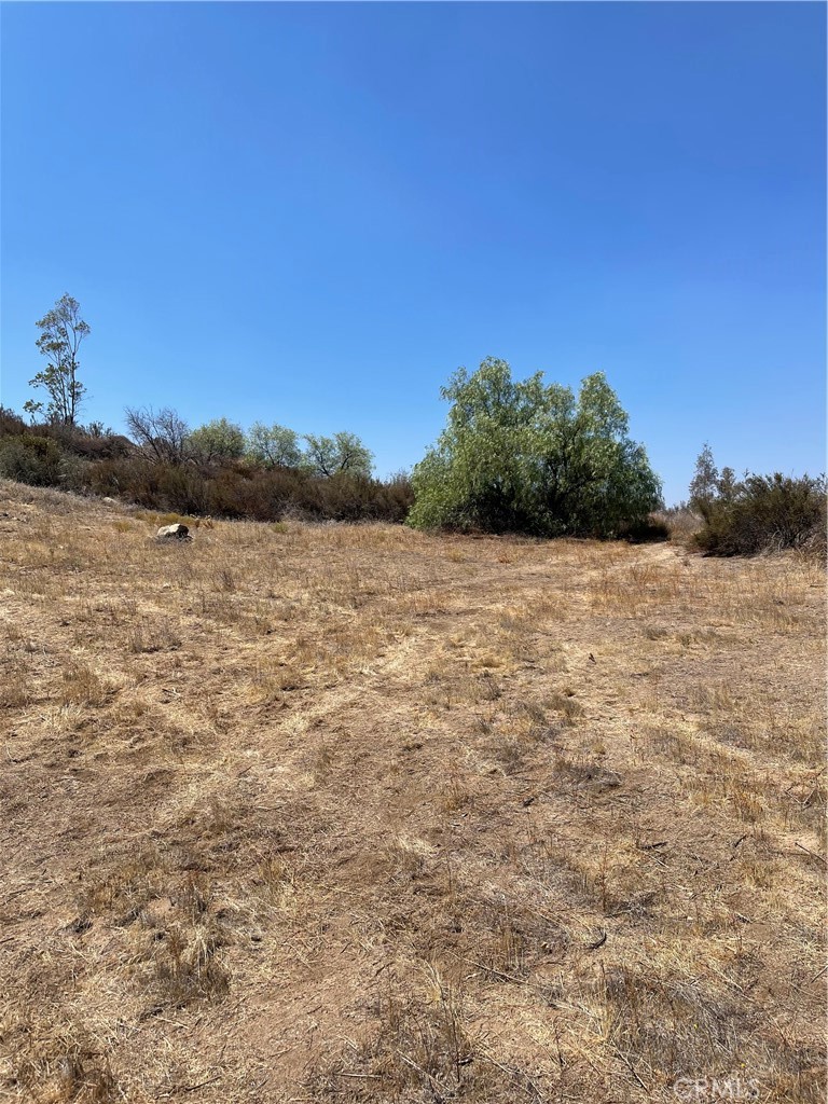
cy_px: 552
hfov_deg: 53.1
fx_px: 829
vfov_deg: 67.3
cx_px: 414
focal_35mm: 26
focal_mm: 5.1
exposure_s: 1/3922
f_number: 1.6
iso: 32
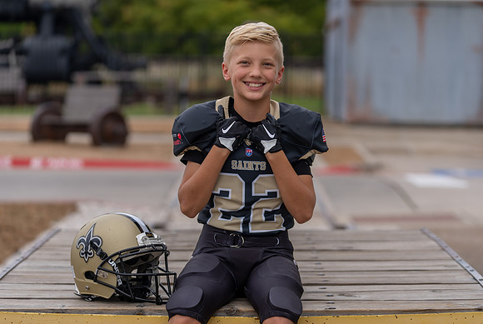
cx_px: 260
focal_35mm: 112
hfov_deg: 18.3
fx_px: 1500
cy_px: 174
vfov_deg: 12.3
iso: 100
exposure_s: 1/500
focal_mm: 100
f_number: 2.8
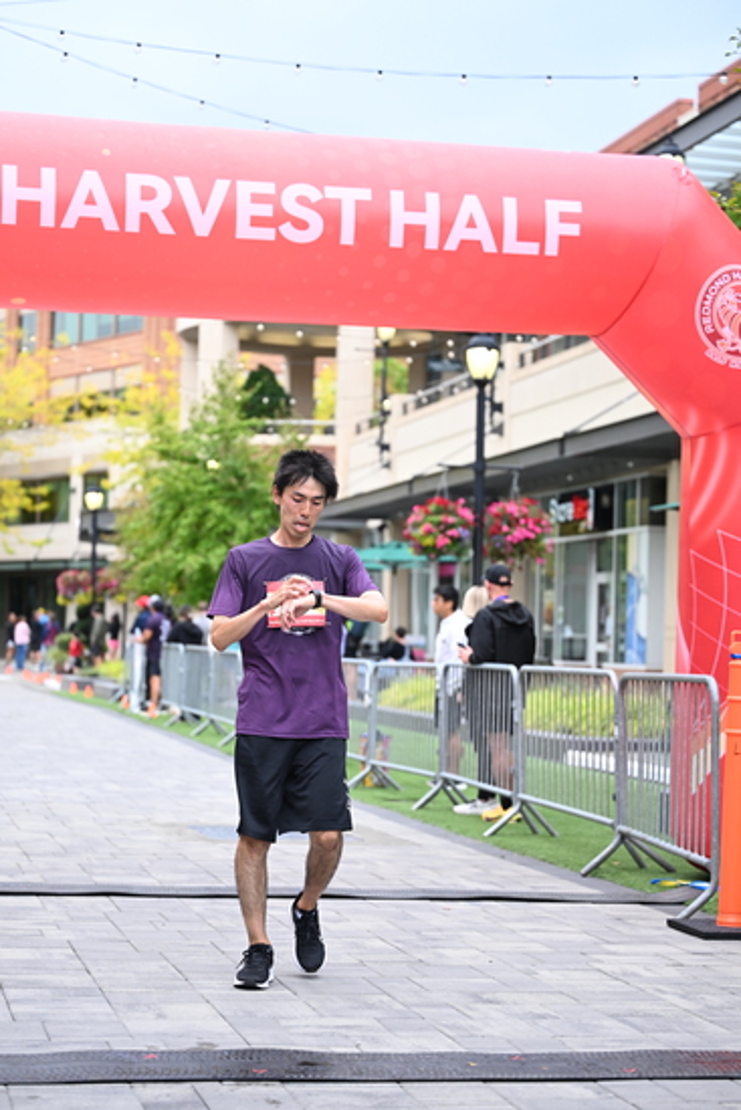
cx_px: 370
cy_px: 555
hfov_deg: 19.5
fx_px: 2160
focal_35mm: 70
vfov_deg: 28.8
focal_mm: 70
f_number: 2.8
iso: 1000
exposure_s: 1/2000
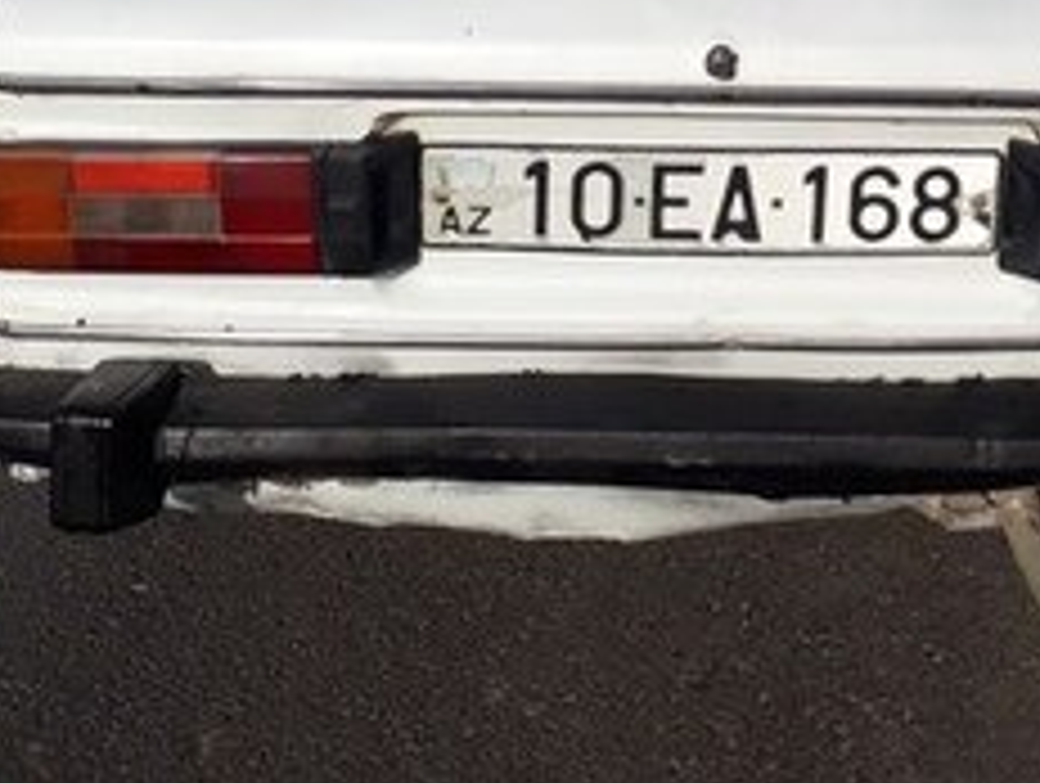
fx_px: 2317
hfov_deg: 24.9
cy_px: -254
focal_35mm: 77
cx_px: 824
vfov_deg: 17.9
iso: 40
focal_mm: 3.6
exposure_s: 1/1724
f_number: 1.9
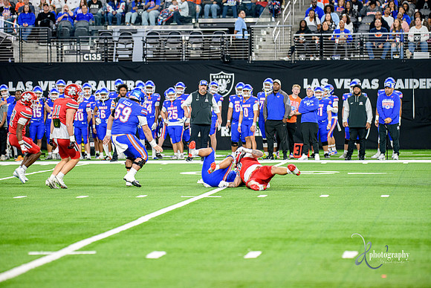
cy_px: 144
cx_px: 216
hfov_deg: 10.5
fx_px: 2335
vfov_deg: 7.0
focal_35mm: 195
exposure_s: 1/400
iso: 1250
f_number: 2.8
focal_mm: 195
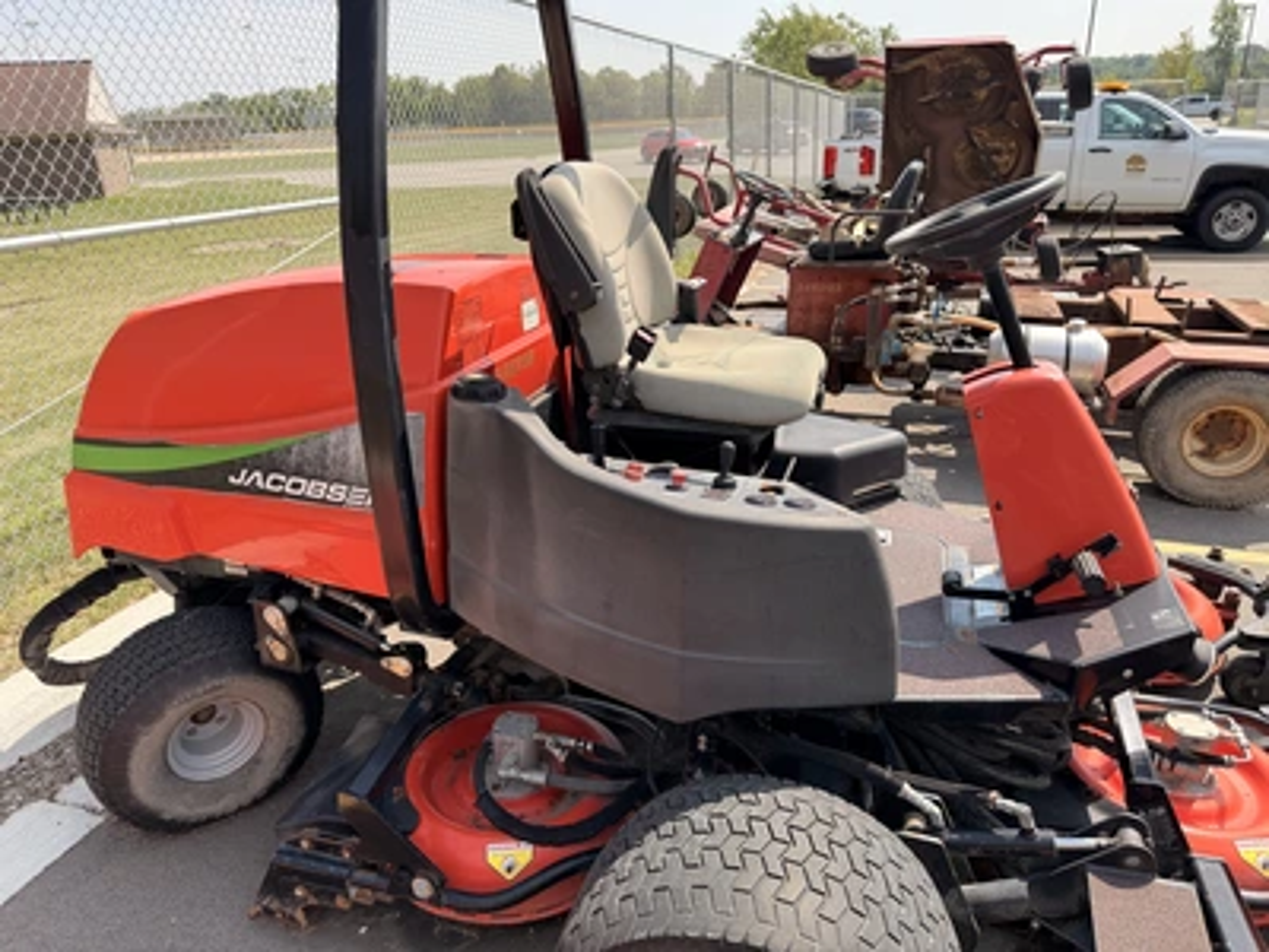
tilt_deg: -18.4
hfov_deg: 71.6
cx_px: 634
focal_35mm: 24
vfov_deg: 56.8
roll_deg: +0.4
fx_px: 880
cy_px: 476
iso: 100
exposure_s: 1/2110
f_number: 1.78
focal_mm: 6.76
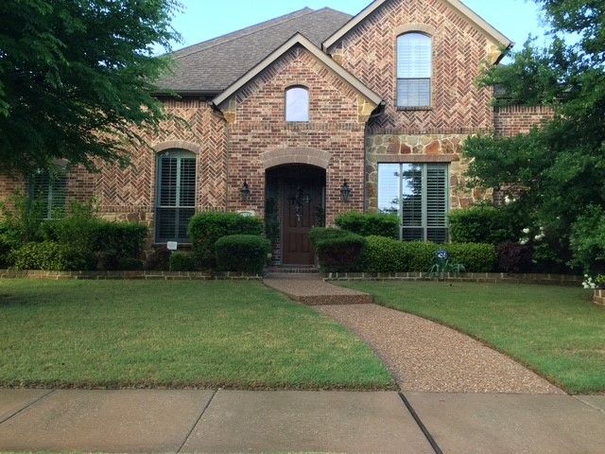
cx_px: 302
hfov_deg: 61.7
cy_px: 227
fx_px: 507
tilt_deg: +5.6
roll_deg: +1.6
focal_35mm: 29
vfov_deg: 48.2
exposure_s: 1/120
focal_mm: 4.15
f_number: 2.2
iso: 64
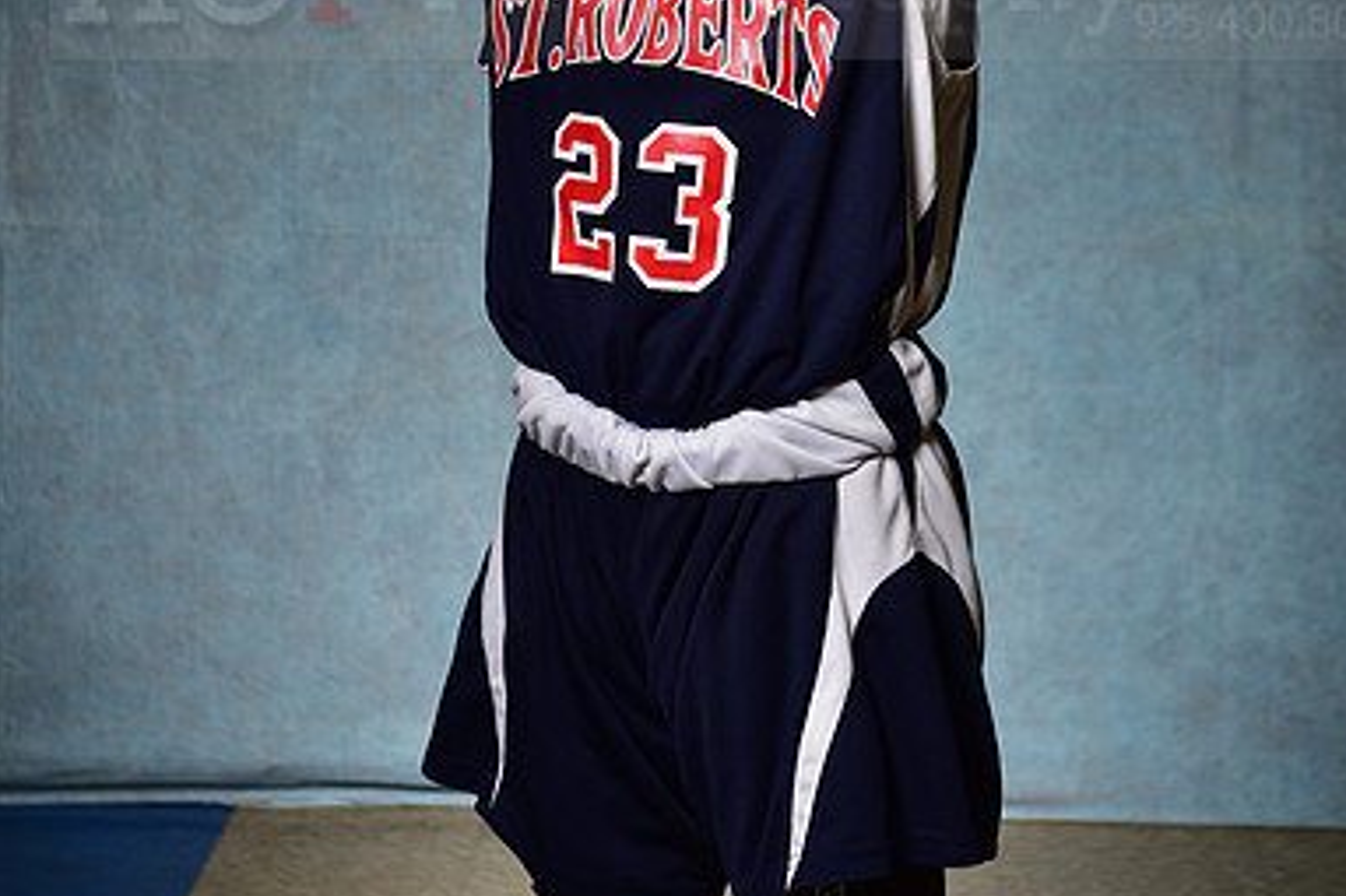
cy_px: -53
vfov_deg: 12.7
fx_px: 3961
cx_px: 677
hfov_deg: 19.3
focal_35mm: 106
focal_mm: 70
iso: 100
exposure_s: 1/200
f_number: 5
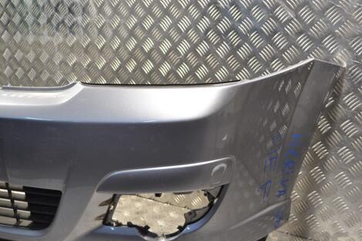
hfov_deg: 39.3
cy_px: 141
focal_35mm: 50
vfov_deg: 27.0
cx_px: 132
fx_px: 503
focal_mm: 26
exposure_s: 1/80
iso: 400
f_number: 4.5
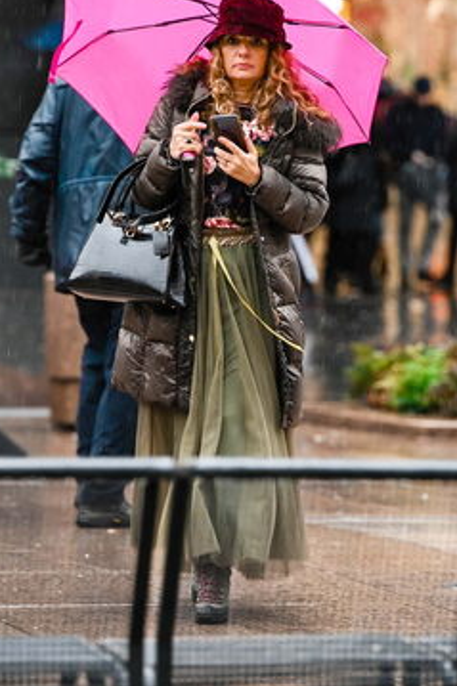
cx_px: 214
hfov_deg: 6.5
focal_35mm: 211
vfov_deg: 9.8
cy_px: 295
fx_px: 4021
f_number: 3.2
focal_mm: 175
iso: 1600
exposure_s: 1/250
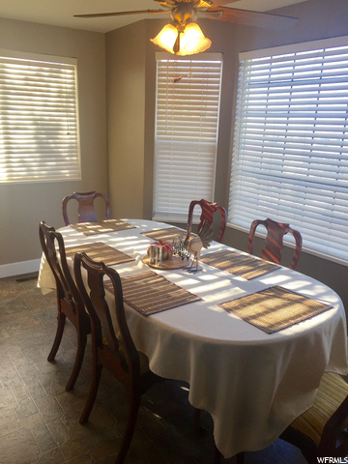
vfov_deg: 61.7
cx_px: 174
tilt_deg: -15.2
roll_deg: -1.9
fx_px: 389
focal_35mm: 29
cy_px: 232
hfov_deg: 48.2
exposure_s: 1/120
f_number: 2.2
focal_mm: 4.15
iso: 40
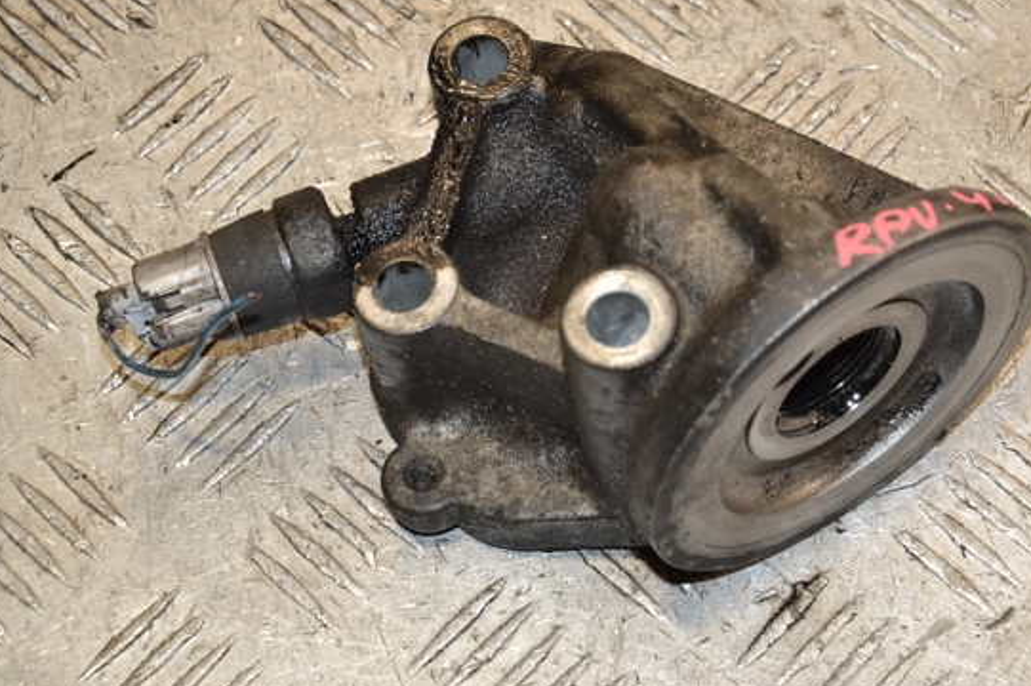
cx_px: 598
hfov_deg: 19.8
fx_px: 2948
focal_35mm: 103
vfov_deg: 13.3
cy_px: 309
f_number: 7.1
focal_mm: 58
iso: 800
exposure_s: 1/200
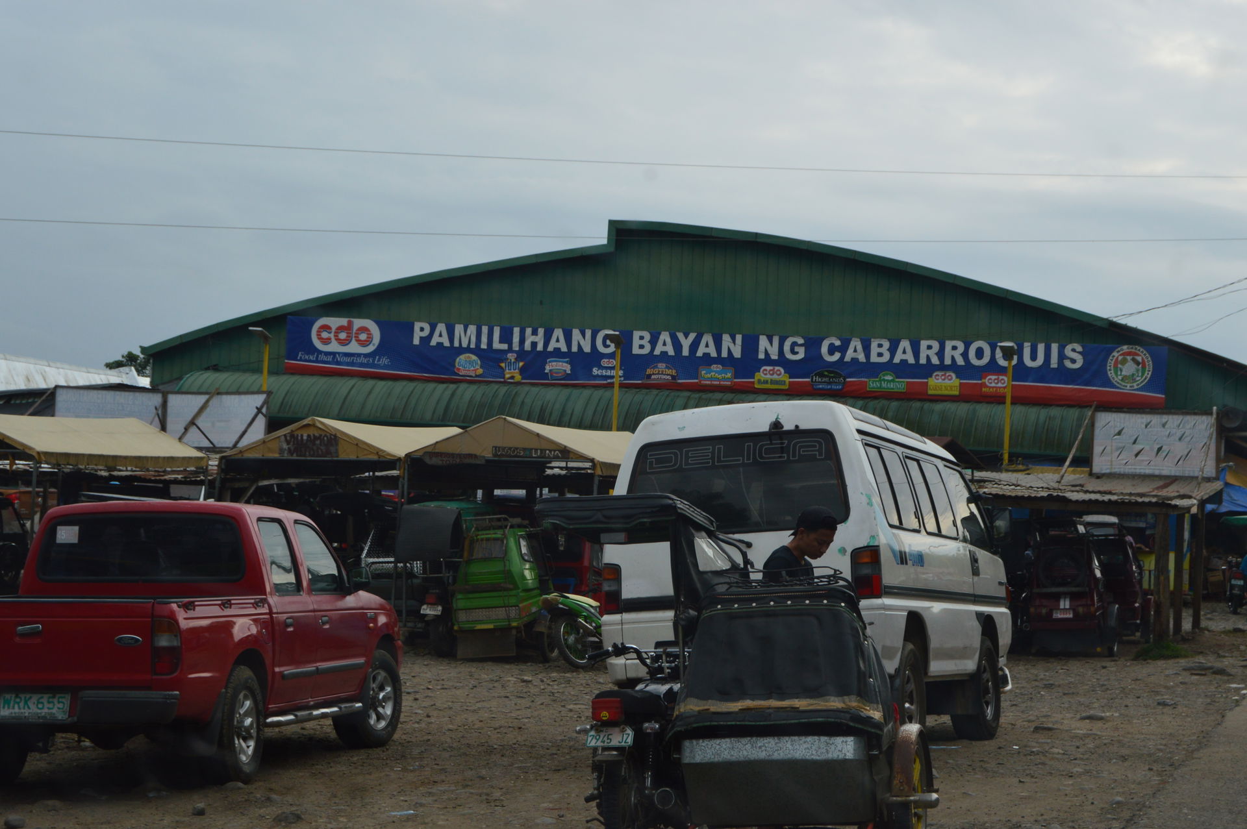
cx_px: 624
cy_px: 414
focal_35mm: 69
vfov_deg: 19.7
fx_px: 2388
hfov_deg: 29.3
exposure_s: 1/250
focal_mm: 46
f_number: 10
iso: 400
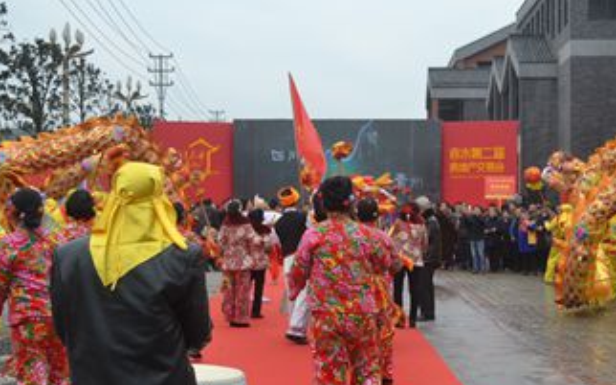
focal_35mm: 69
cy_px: 298
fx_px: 1154
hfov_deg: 29.8
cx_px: 371
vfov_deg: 18.8
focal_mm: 29
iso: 140
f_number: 5.6
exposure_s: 1/125
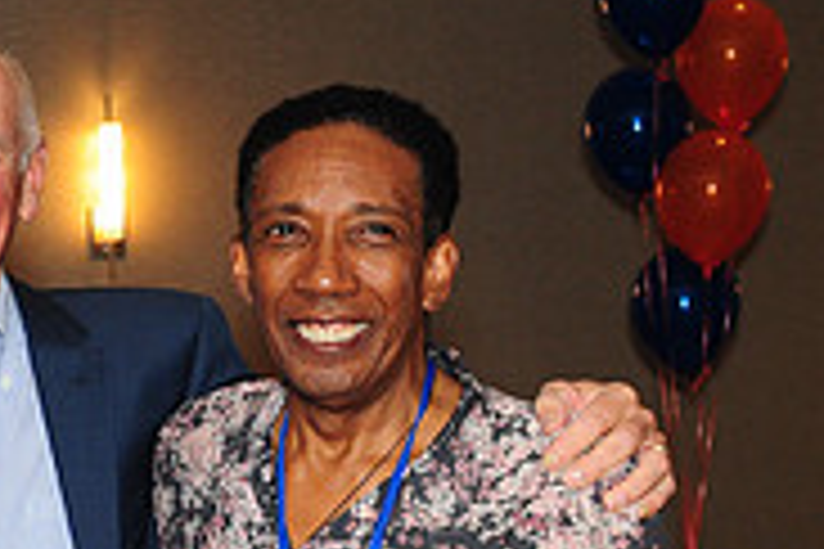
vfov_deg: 11.9
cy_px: 515
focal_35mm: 114
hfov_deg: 16.2
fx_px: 2609
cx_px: -464
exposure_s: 1/60
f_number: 5
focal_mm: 24
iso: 500
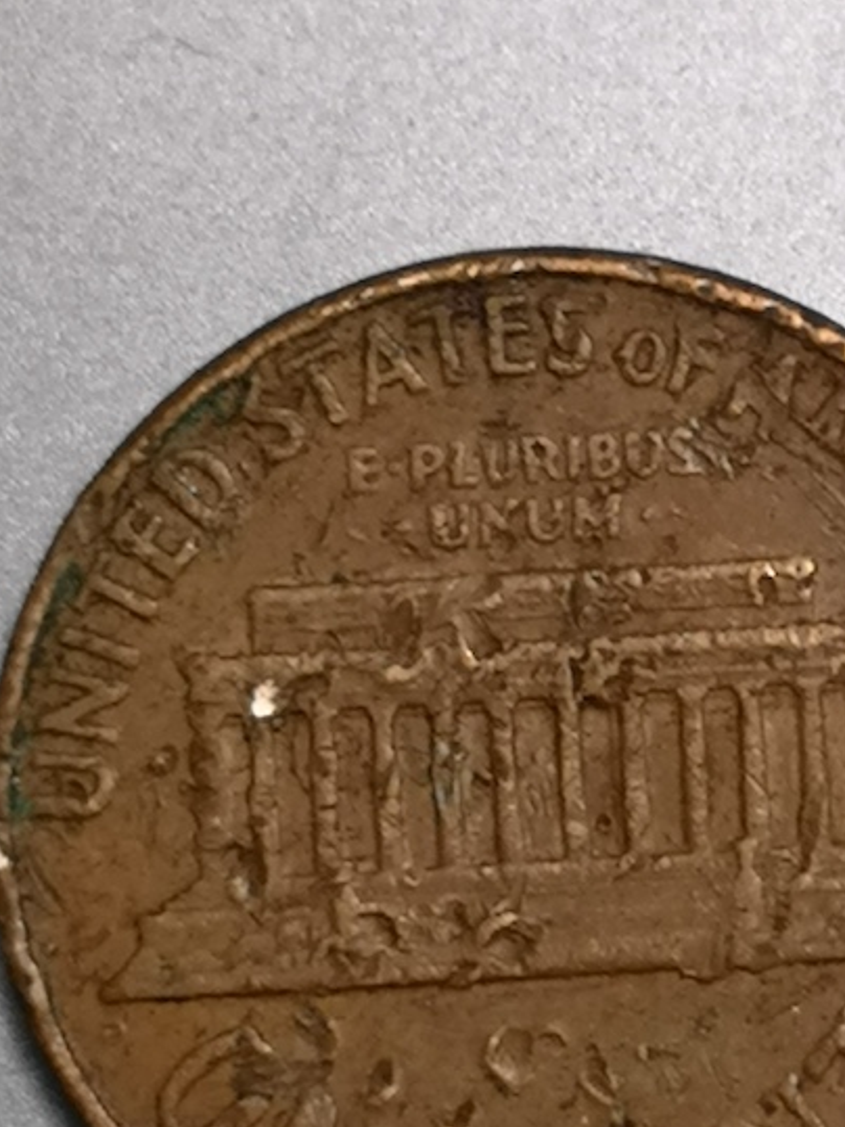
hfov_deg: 7.9
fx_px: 6121
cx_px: 495
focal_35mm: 188
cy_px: 703
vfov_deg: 10.5
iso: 160
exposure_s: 1/50
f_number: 1.8
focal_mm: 5.58
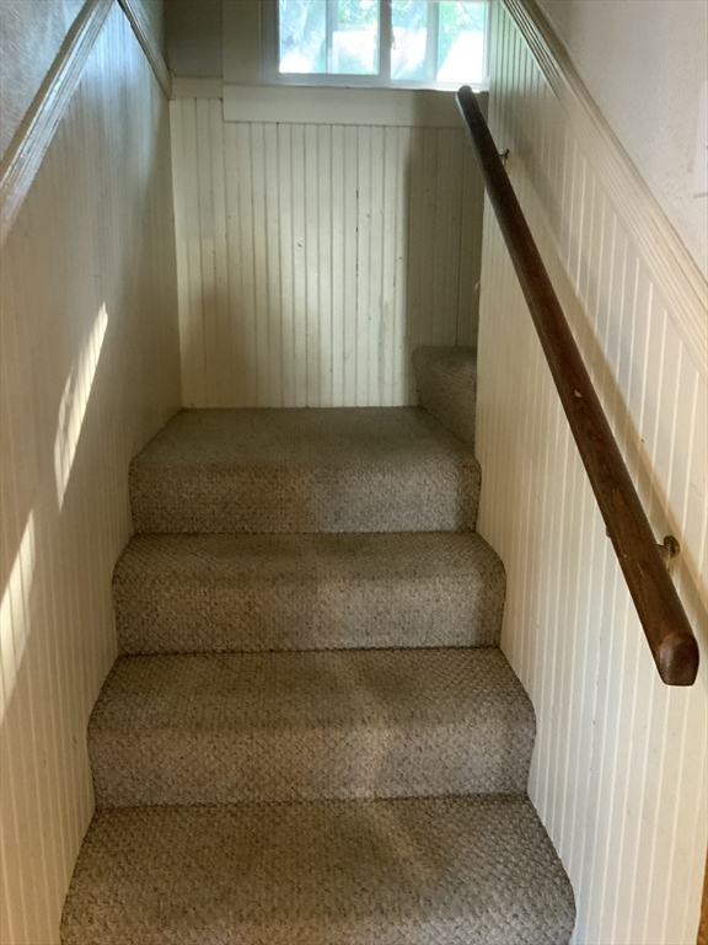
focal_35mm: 29
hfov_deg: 48.2
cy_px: 472
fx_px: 791
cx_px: 354
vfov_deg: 61.7
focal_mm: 3
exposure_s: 1/30
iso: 400
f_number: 1.8
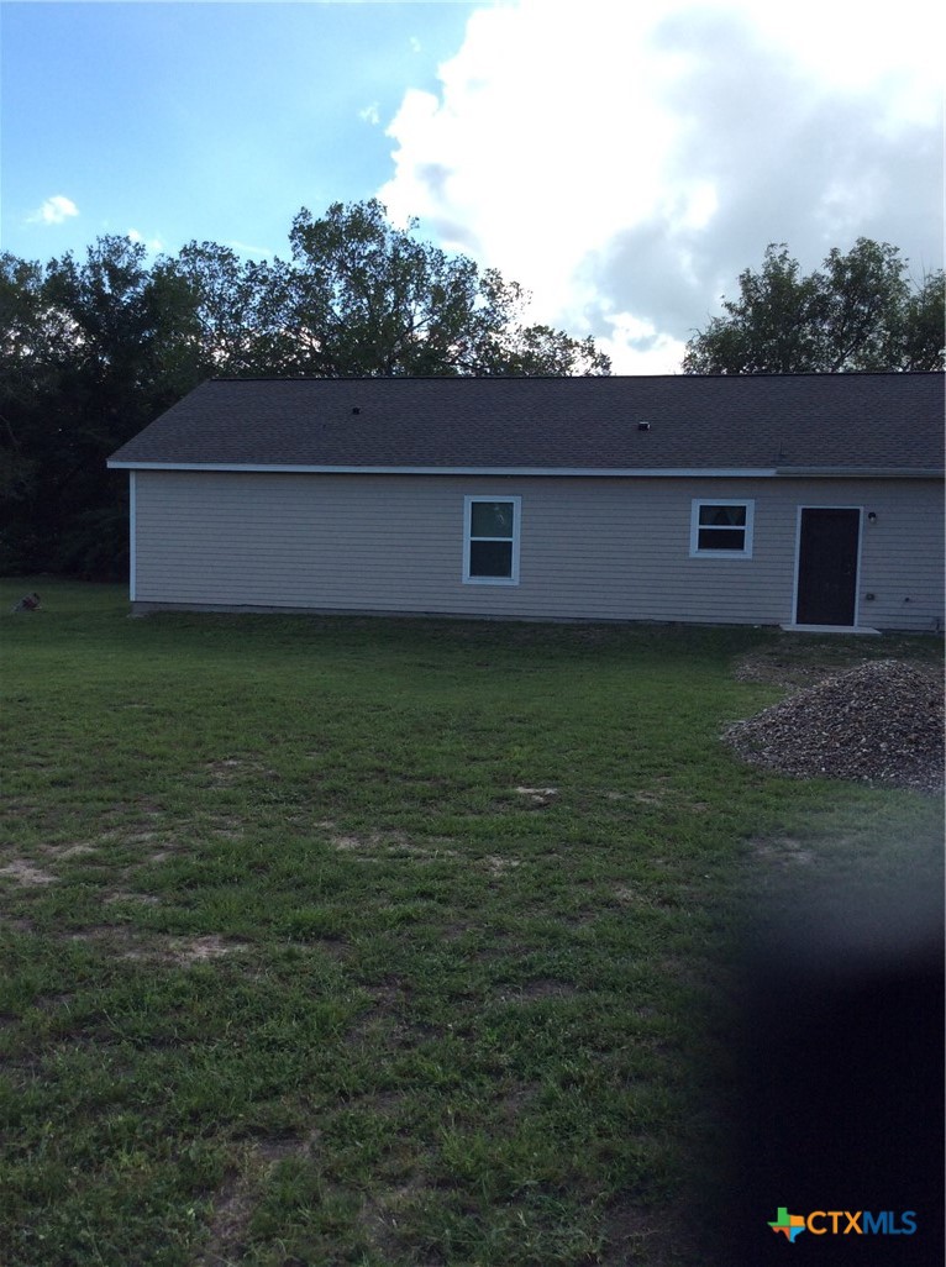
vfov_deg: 56.9
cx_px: 473
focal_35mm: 32
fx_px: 1169
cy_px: 634
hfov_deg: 44.0
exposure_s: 1/894
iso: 32
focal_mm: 3.3
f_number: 2.4
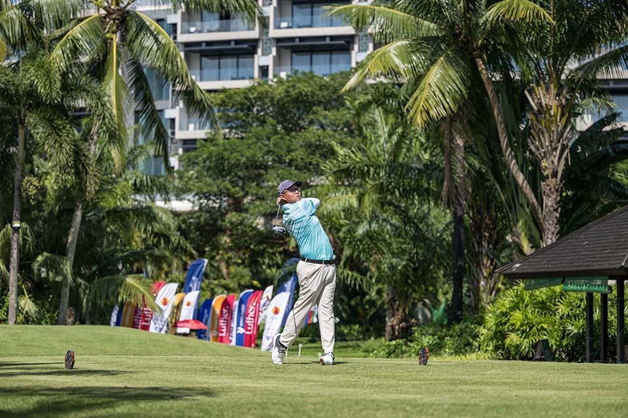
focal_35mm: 87
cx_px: 314
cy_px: 209
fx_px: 1518
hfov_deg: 23.4
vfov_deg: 15.7
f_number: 2.8
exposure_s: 1/5000
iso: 200
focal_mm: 87
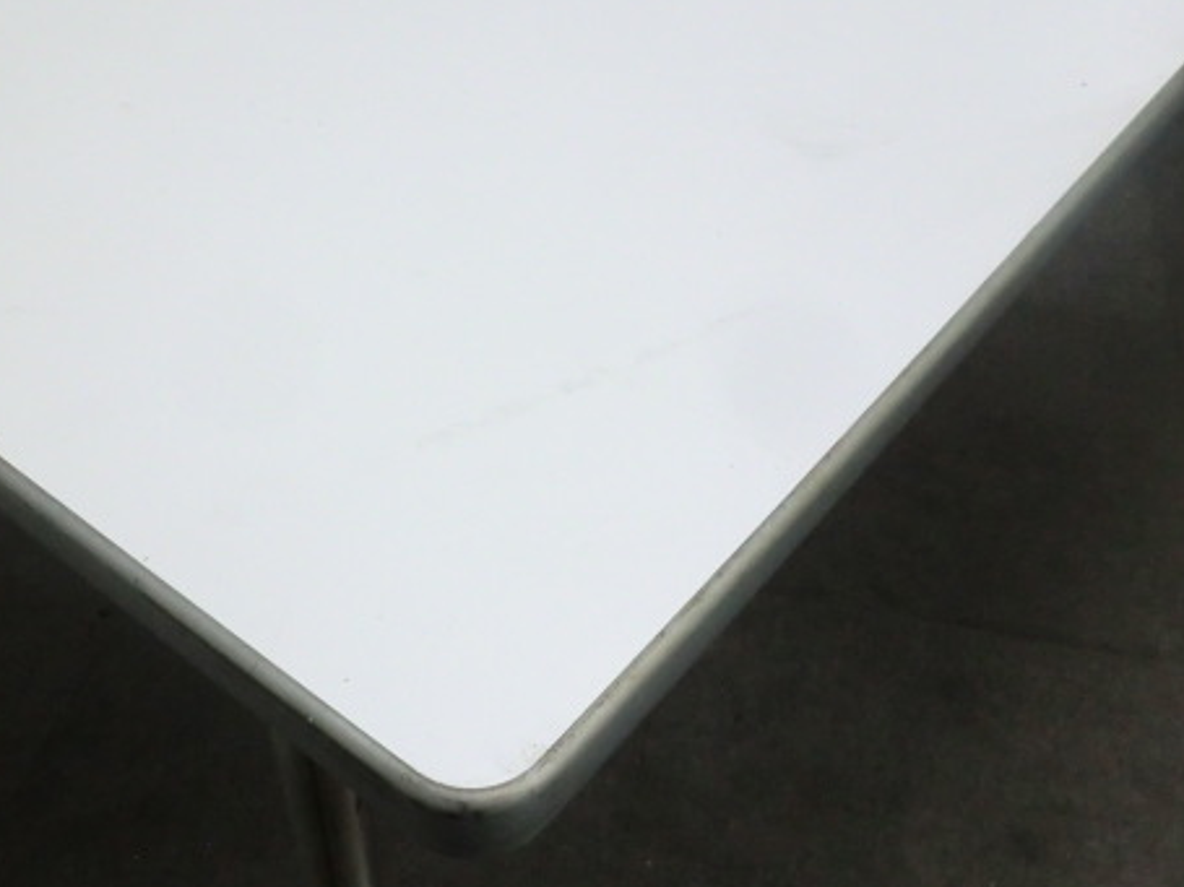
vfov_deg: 37.7
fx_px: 1299
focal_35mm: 38
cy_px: 406
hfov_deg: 48.6
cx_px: 463
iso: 250
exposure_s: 1/60
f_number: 3.2
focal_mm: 4.9
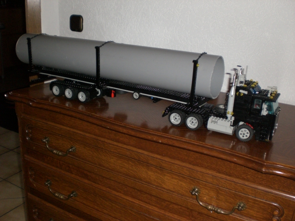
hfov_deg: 49.0
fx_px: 324
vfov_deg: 37.7
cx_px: 148
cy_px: 110
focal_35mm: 38
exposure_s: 1/60
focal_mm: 6.3
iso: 200
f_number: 3.1
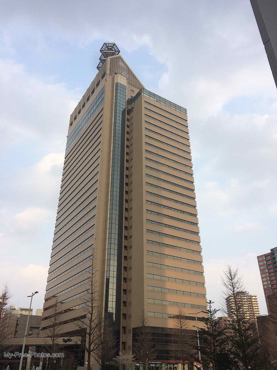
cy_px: 185
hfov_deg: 48.2
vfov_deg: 61.7
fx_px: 310
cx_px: 138
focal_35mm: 29
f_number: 2.2
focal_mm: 4.15
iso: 32
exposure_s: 1/684
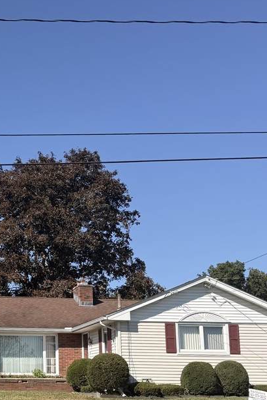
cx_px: -20
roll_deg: +0.0
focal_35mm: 52
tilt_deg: +10.8
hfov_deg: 24.4
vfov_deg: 37.4
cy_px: 293
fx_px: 578
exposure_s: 1/3584
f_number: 1.78
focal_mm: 6.76
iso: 80
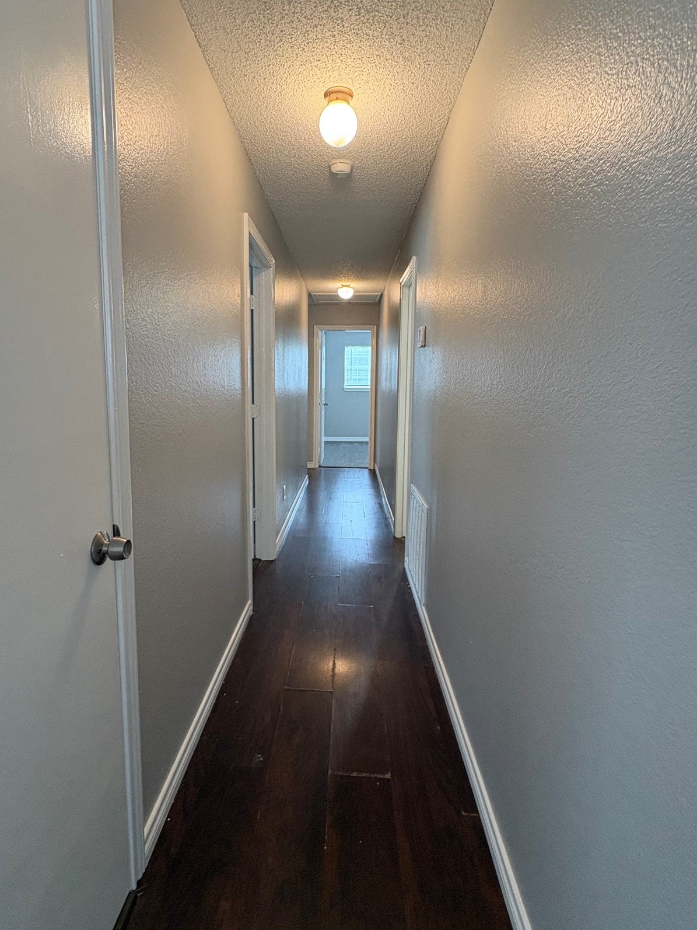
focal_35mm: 18
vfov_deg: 87.7
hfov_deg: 71.5
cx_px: 317
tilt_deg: -5.9
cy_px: 439
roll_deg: -0.5
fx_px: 483
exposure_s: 1/60
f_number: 2.2
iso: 250
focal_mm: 2.22
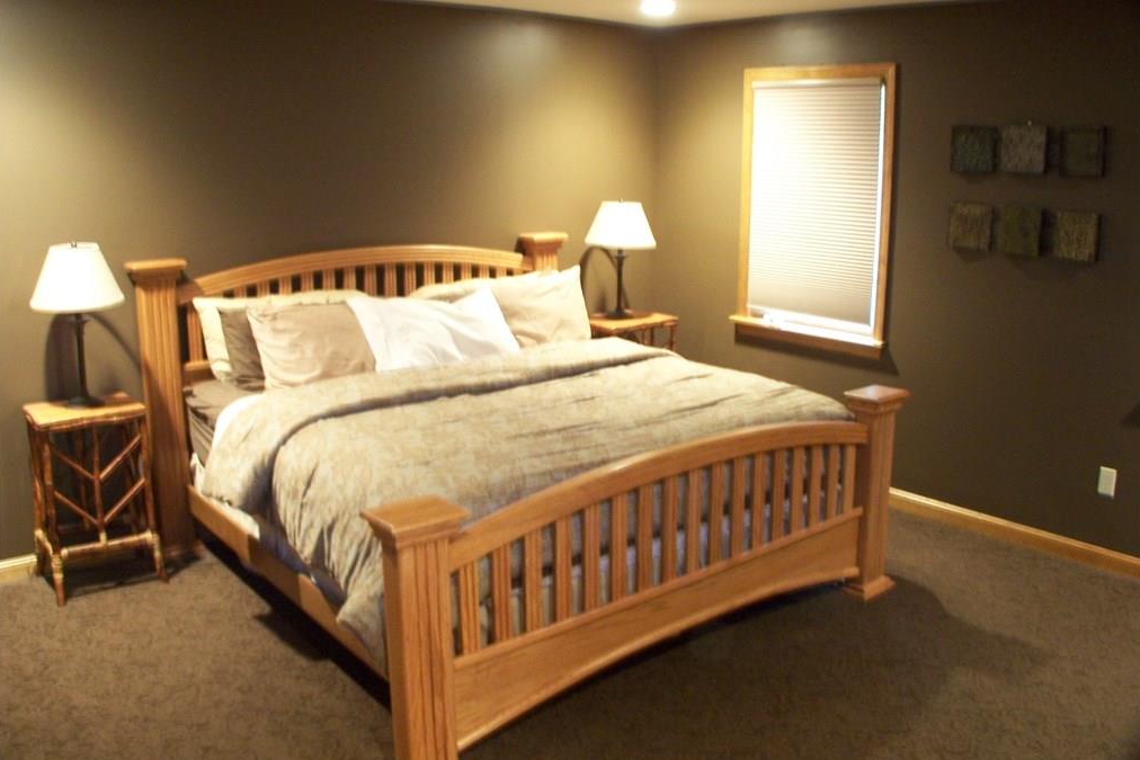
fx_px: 1267
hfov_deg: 48.5
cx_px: 572
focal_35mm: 40
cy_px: 360
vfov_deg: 33.4
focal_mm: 6.3
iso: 140
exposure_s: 1/2
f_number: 2.8
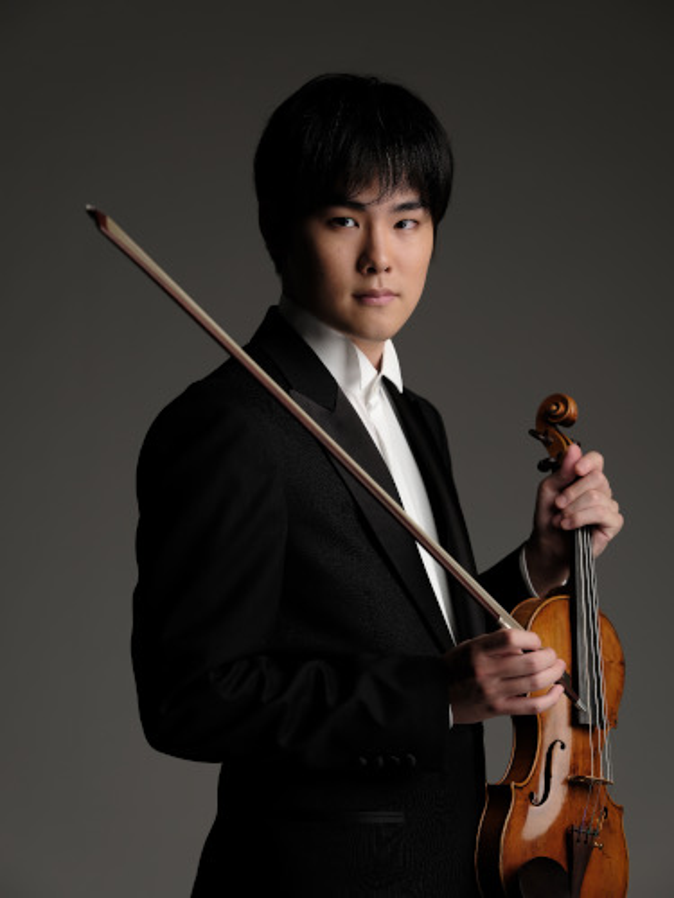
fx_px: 2259
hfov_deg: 17.0
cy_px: 449
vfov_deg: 22.5
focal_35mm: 87
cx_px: 337
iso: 100
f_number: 5.6
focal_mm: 110
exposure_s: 1/100
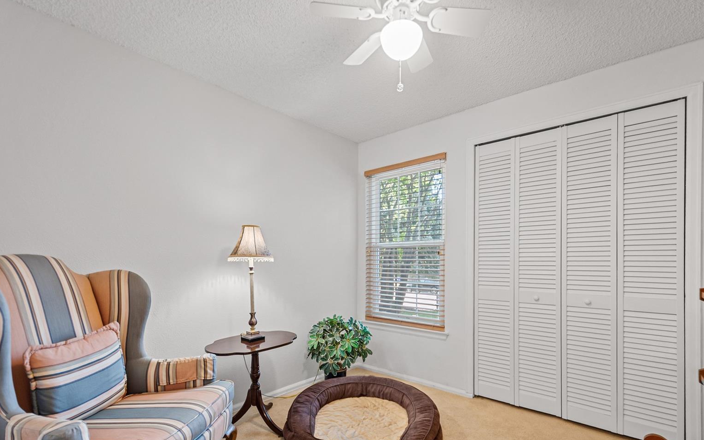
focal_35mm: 16
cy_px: 241
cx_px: 354
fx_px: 307
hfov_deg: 97.8
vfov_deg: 71.1
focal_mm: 10
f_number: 3.5
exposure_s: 1/4
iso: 200
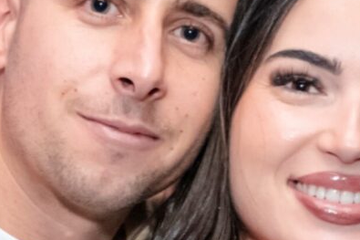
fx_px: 2269
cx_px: 24
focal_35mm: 227
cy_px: 444
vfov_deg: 5.9
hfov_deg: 9.0
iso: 4000
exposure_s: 1/80
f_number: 2
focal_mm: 35
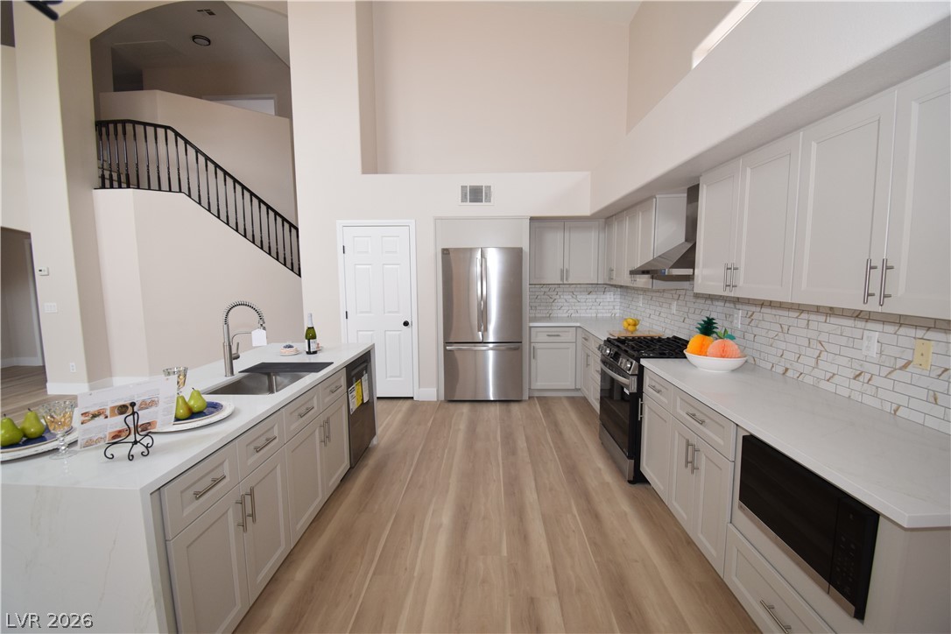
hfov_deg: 100.4
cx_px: 476
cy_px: 317
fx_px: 396
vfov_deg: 77.3
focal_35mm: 15
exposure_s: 1/200
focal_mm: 10
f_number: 5.6
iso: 800
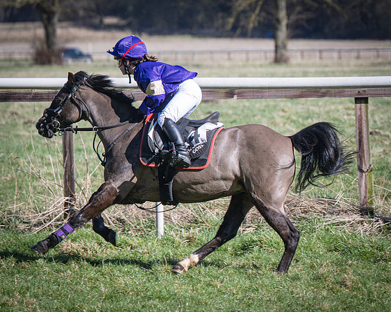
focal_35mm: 281
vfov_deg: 5.5
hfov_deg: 6.9
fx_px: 3254
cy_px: 127
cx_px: 279
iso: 125
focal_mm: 140
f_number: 4
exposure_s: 1/1000
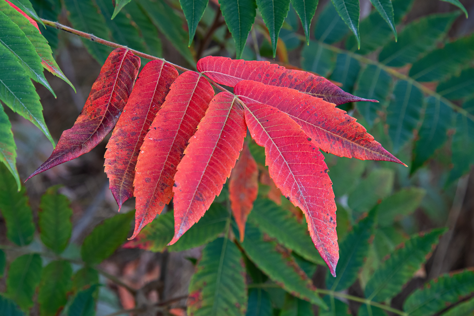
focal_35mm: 78
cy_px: 158
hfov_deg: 26.0
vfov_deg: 17.5
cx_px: 237
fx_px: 1027
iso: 400
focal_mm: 52
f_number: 8
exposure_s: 1/30
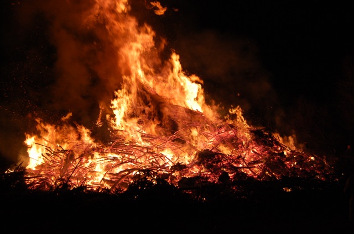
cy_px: 117
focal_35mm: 33
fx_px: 324
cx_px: 177
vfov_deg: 39.8
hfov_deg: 57.3
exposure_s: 1/80
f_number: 4.5
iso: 400
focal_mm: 22
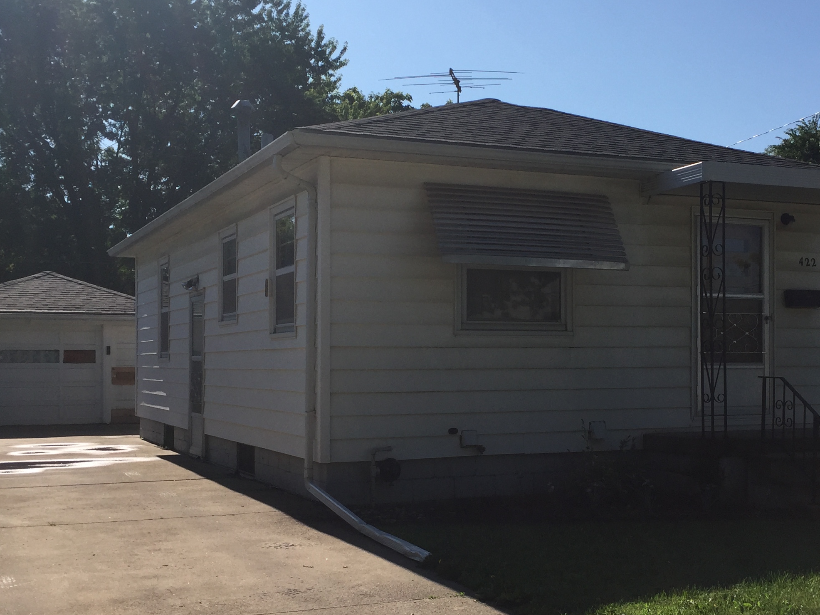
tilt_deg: +0.4
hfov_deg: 39.4
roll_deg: -1.3
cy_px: 347
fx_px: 1137
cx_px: 507
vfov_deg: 30.2
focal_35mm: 48
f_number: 2.2
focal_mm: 4.15
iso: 32
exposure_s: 1/3049
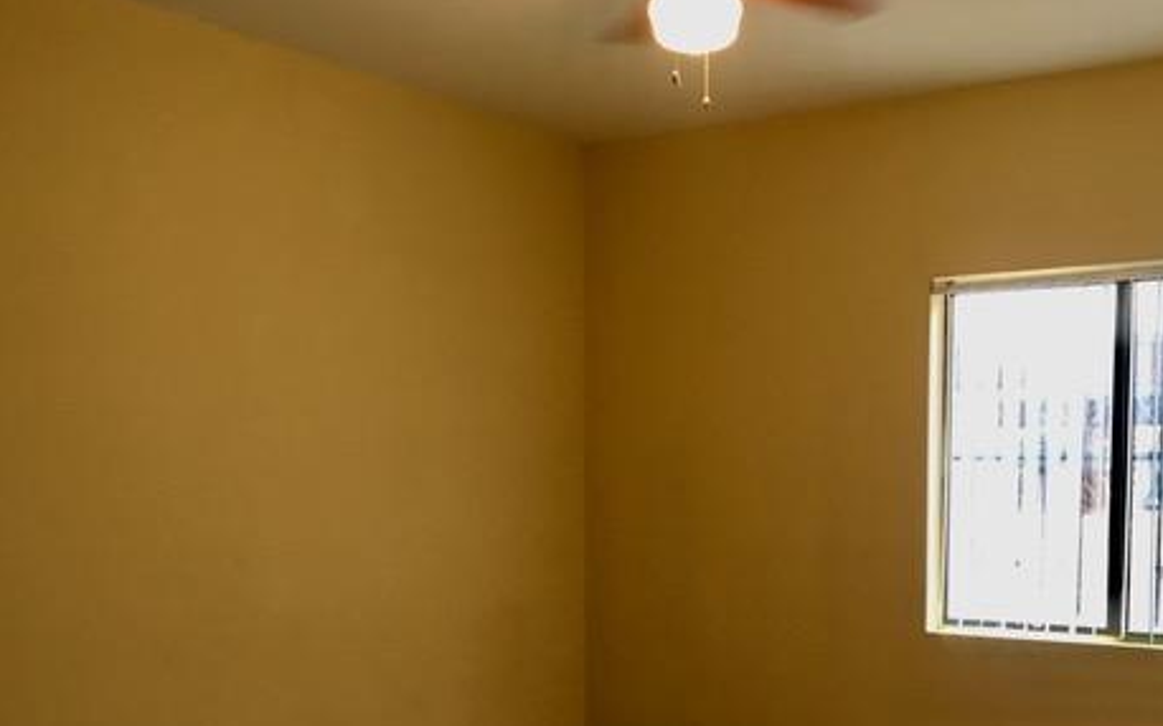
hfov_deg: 45.8
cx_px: 726
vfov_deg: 29.3
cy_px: 558
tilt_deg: -4.4
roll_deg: +0.4
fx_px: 1363
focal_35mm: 43
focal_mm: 4.15
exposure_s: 1/30
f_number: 2.2
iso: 50
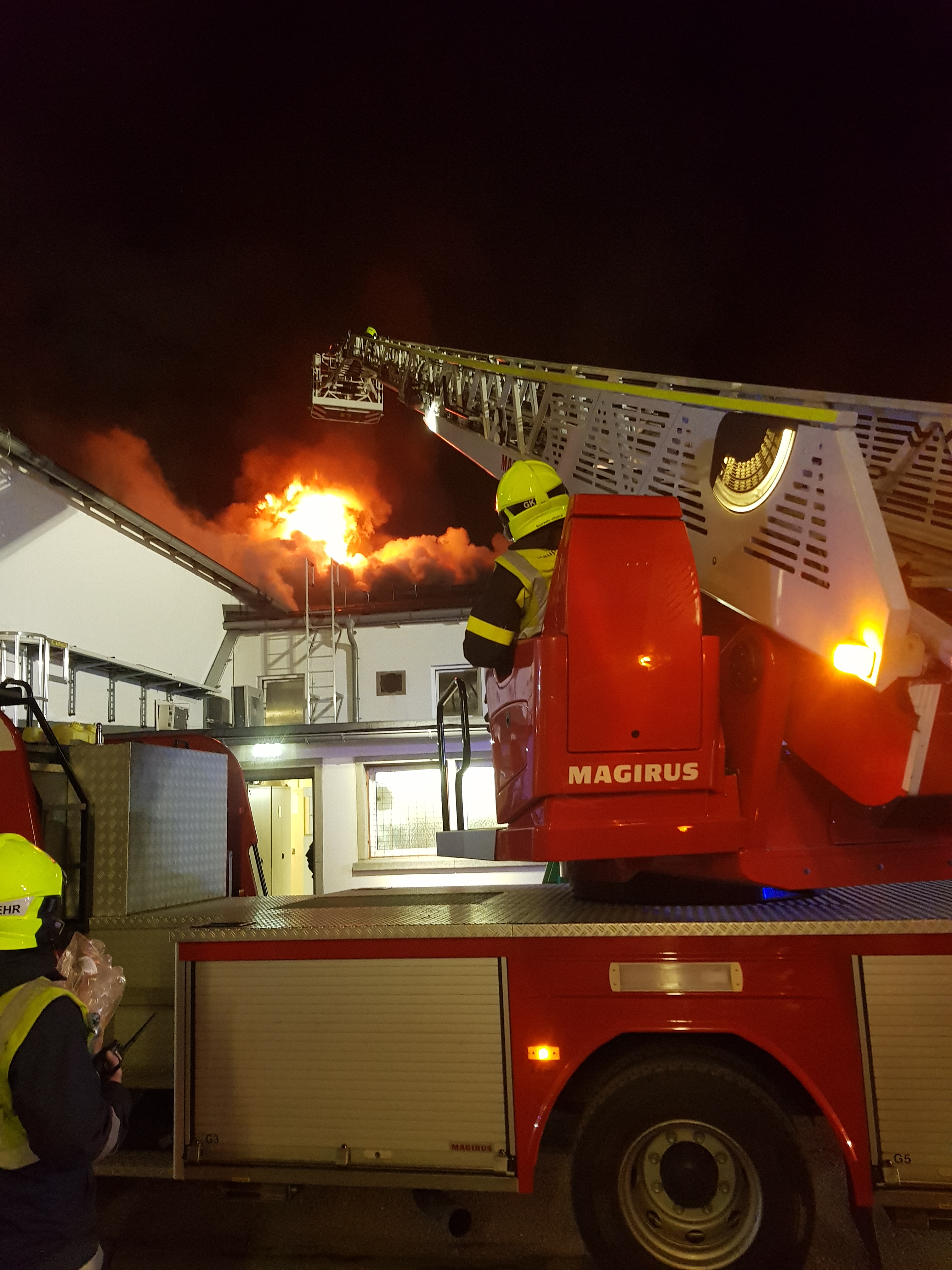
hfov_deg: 53.1
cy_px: 635
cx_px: 476
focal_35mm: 26
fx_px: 953
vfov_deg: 67.3
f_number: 1.7
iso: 500
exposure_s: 1/50
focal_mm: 4.2
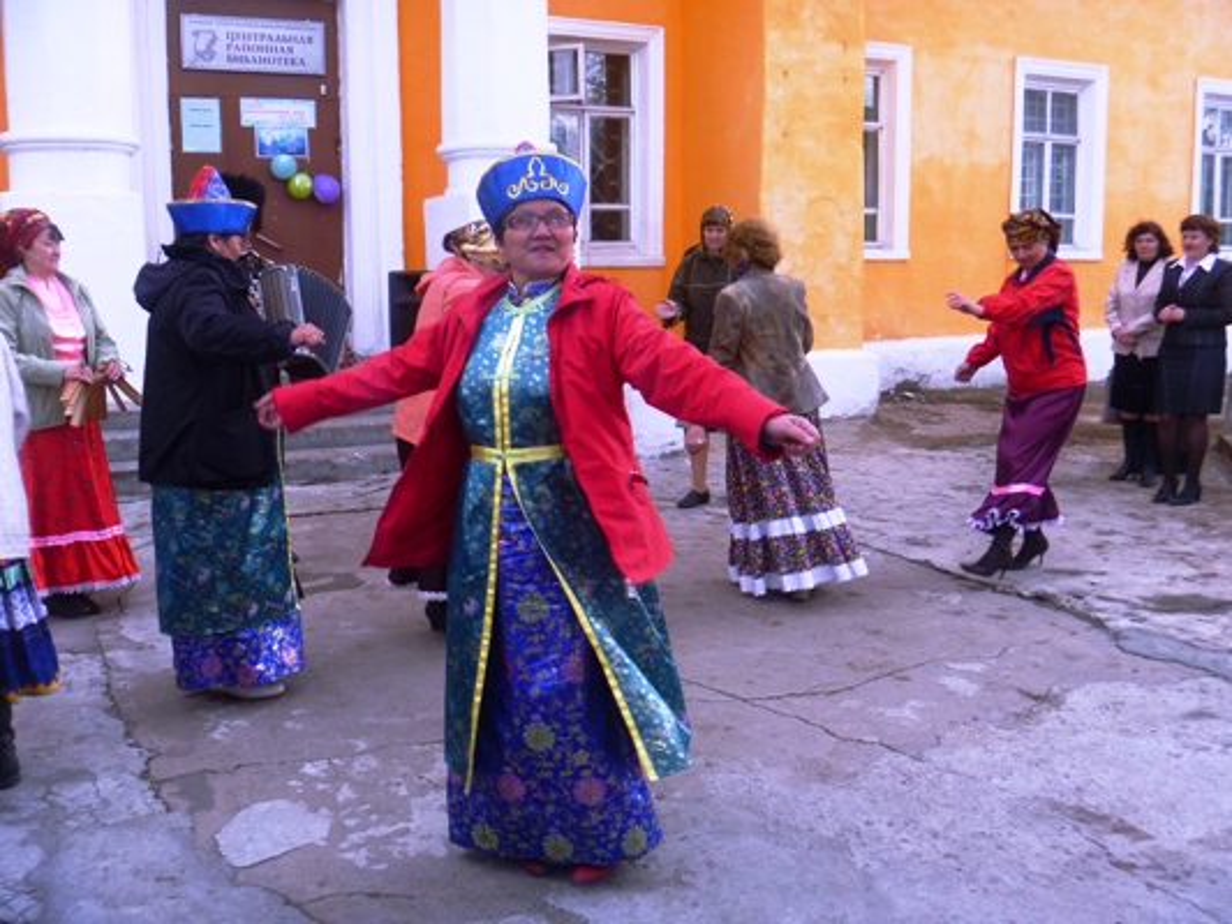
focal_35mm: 35
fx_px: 1246
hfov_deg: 52.6
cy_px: 462
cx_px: 616
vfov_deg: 40.7
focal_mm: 6.3
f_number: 3.5
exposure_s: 1/160
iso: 80
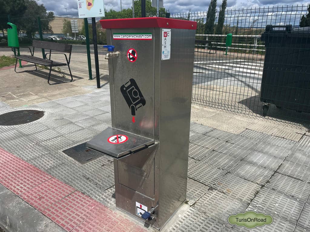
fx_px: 233
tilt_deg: -18.4
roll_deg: +0.4
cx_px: 155
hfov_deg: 67.3
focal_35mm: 26
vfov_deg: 53.1
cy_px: 116
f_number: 1.6
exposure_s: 1/6494
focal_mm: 4.2
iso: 32
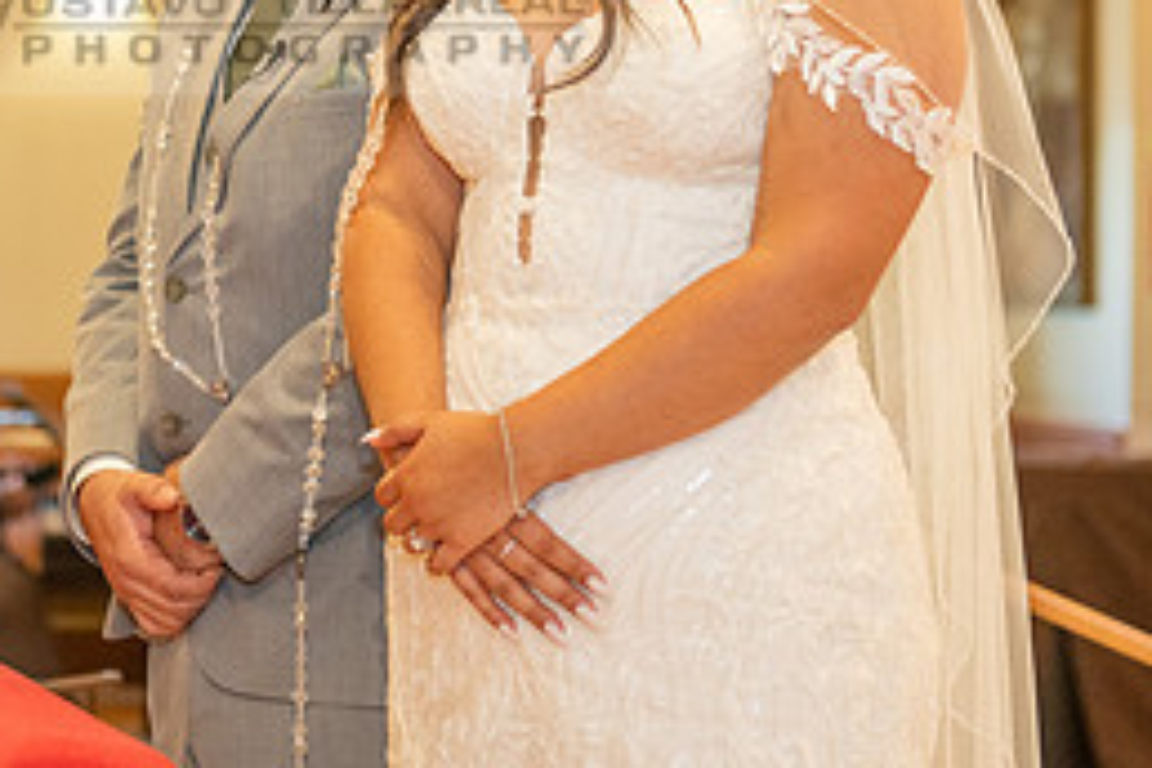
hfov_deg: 16.2
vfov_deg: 10.8
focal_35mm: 126
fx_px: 4032
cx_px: 246
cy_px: -11
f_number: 2.8
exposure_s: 1/160
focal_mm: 56
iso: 1600
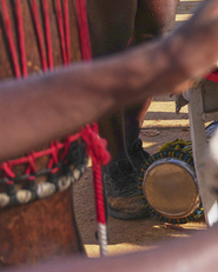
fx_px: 1040
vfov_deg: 14.5
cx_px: 503
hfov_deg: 10.5
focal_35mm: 129
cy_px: -42
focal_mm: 31
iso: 100
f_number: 3.2
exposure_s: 1/1000
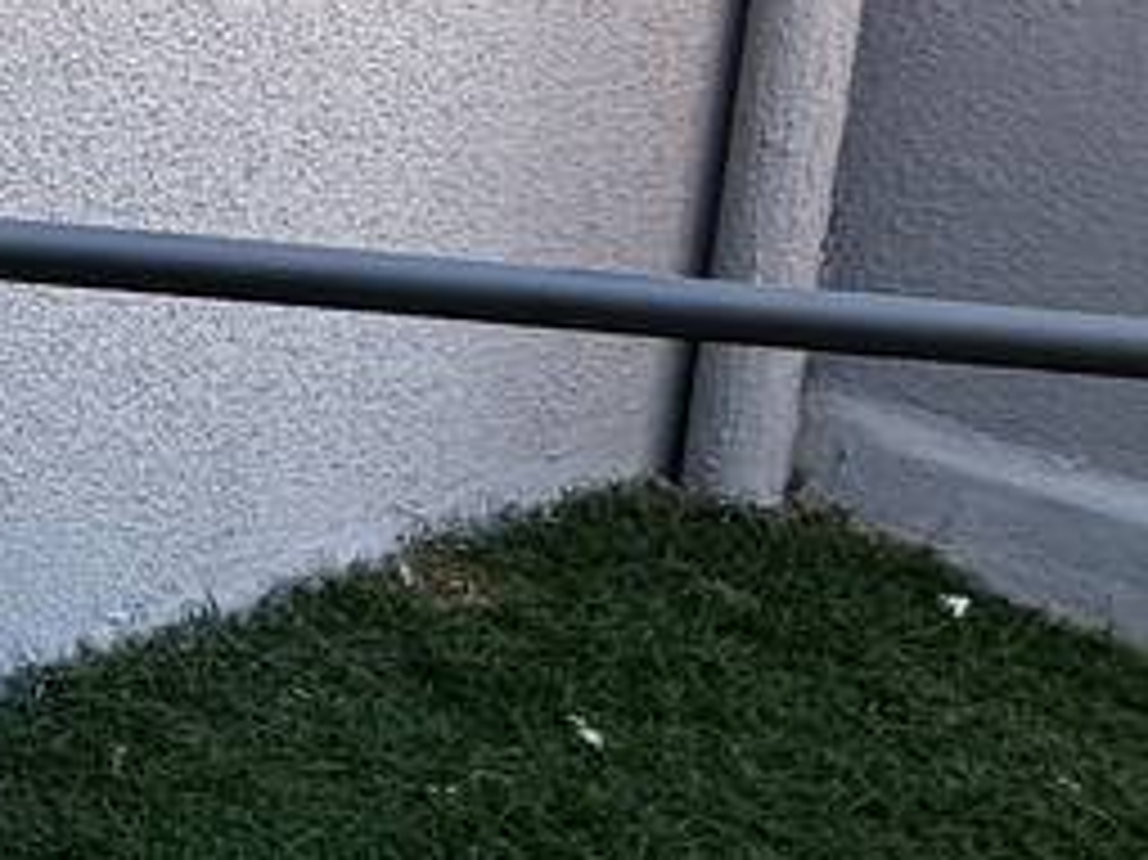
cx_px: -1153
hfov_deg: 17.5
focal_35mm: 79
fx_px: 2619
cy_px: 72
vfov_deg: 18.3
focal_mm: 2.22
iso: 40
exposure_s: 1/118
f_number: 2.2
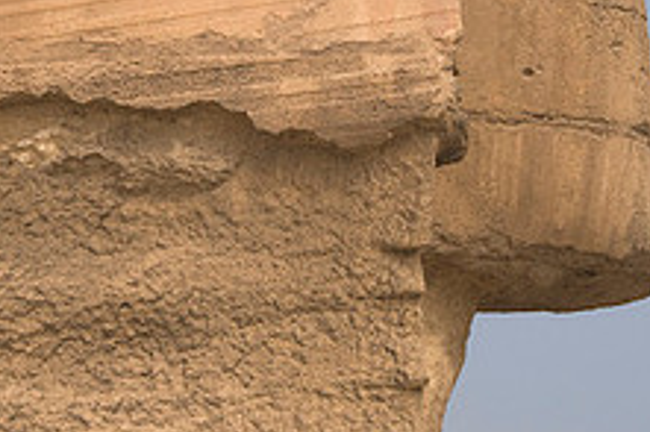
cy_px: -7
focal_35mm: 295
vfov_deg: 4.6
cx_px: 74
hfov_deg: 7.0
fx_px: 5328
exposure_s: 1/250
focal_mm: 75
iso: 250
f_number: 11
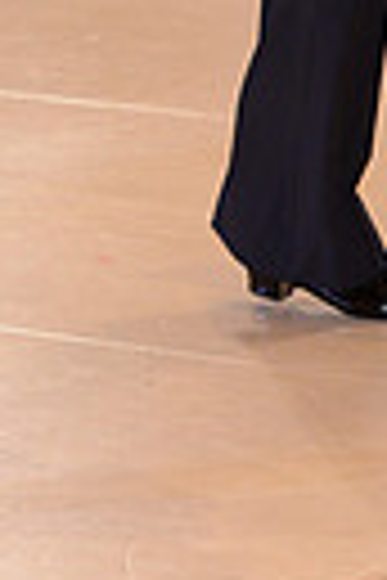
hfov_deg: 3.6
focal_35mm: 387
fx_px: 6240
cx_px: 34
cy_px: -319
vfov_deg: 5.3
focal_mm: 86
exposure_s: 1/250
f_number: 5.6
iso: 1250
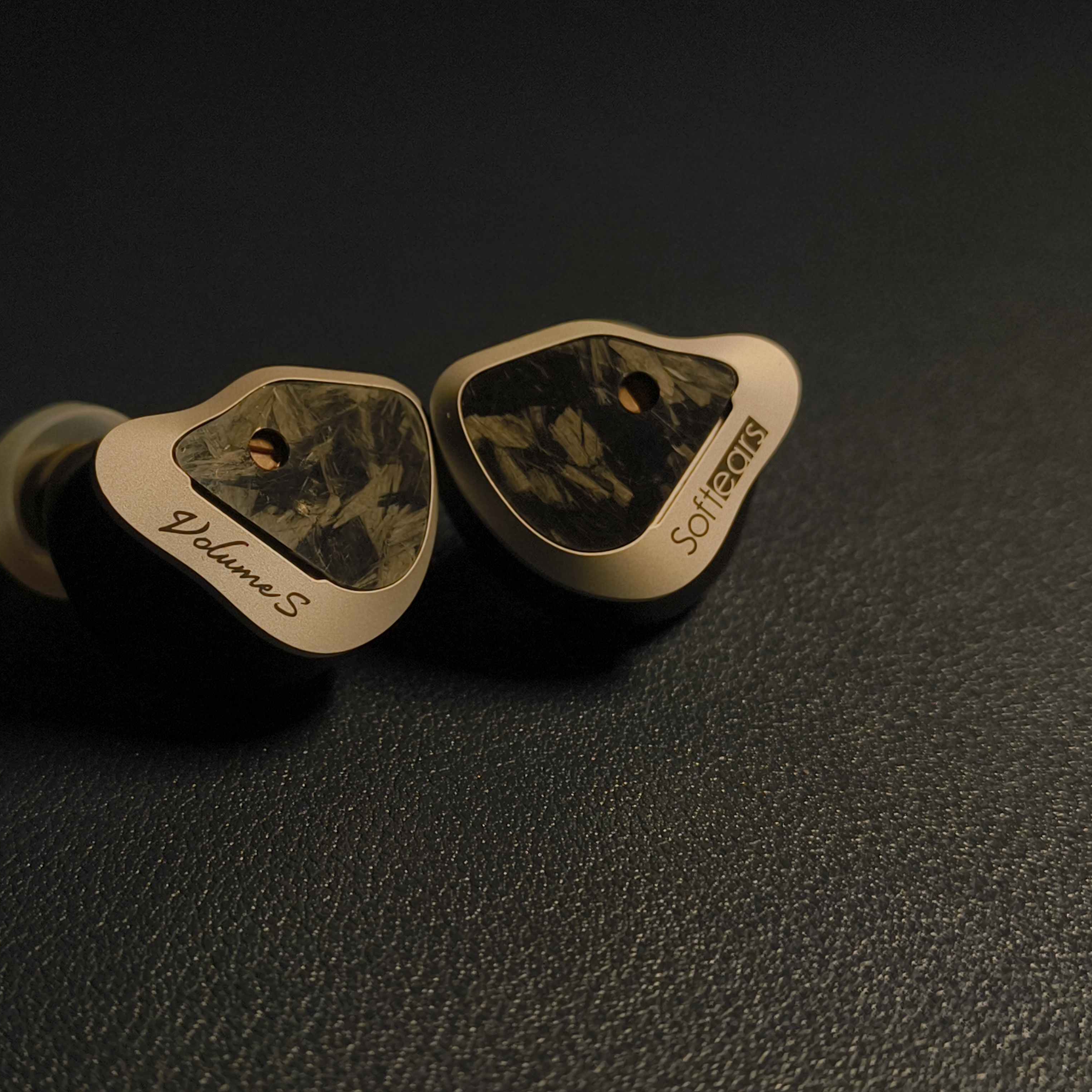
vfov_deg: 29.1
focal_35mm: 59
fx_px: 2106
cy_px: 547
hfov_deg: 28.9
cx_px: 398
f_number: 1.87
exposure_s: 1/40
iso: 125
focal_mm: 5.56
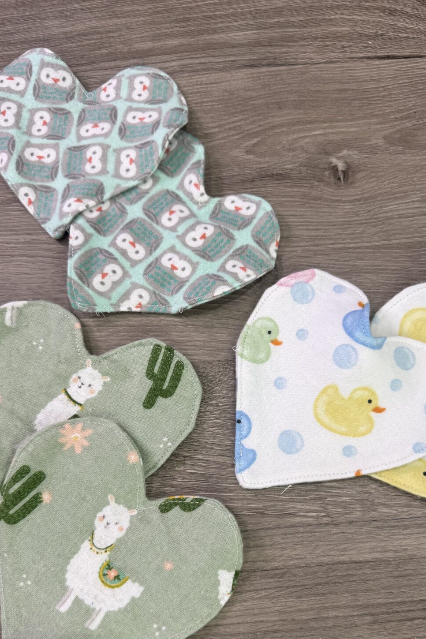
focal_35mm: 31
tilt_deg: -76.1
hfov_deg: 42.2
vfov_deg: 59.6
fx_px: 550
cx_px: 247
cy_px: 395
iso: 80
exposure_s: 1/120
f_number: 1.78
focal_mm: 6.76
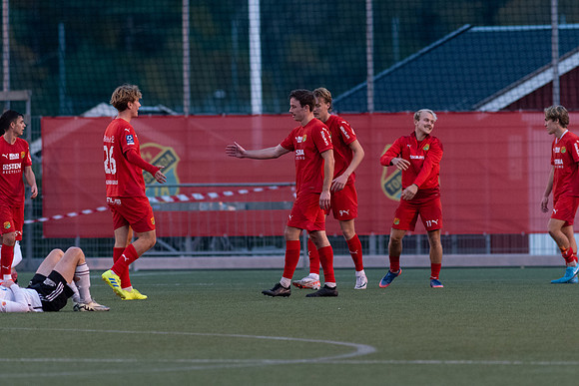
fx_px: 9652
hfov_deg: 3.4
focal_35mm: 600
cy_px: 193
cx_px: 290
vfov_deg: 2.3
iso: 2800
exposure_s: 1/400
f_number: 3.2
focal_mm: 300
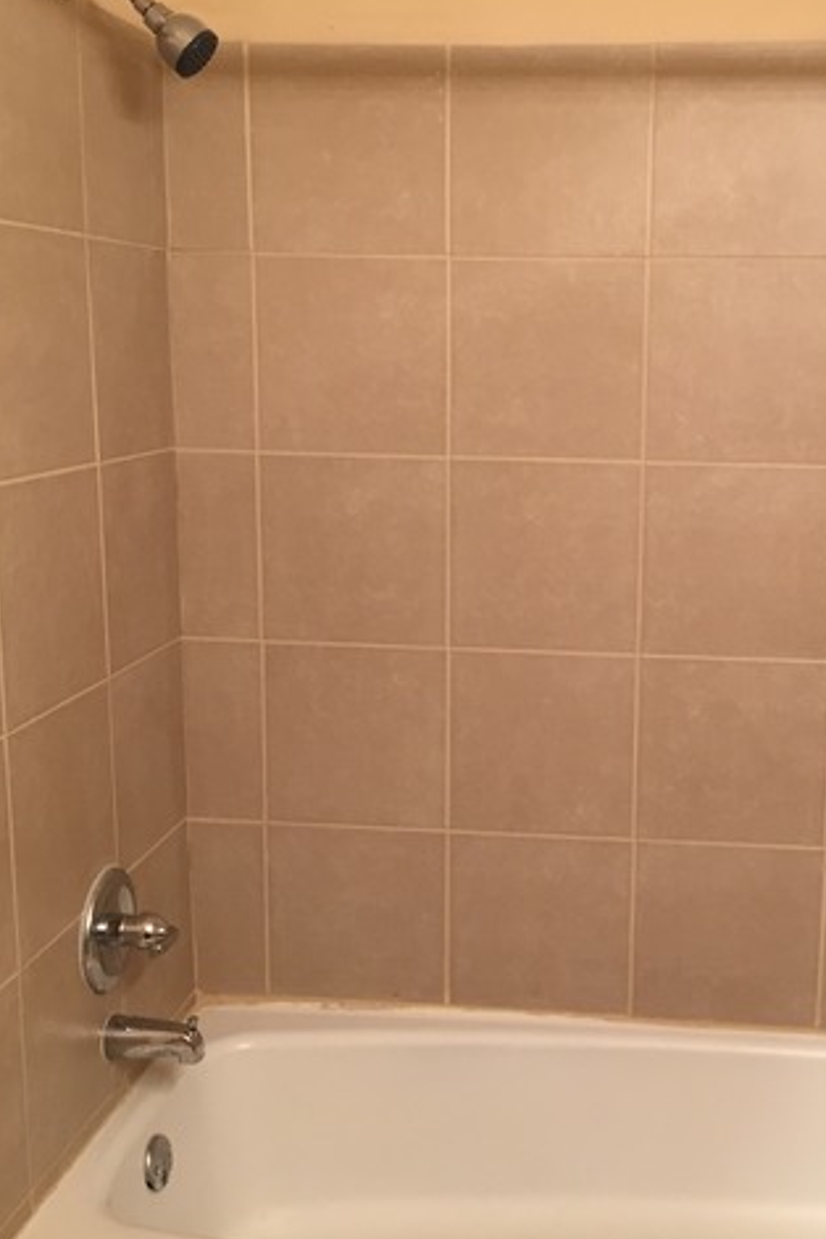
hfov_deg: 32.3
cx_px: 566
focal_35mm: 41
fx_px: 1411
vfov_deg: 47.4
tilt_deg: -11.4
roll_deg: -1.0
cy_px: 618
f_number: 2.2
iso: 80
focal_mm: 4.15
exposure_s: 1/30
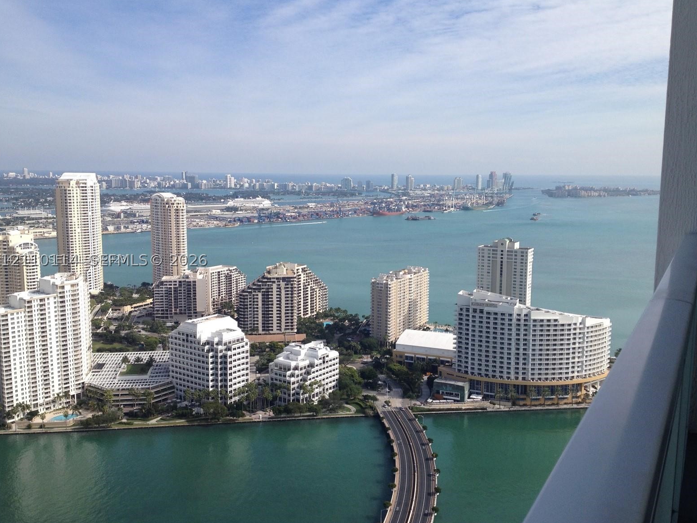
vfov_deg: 39.7
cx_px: 344
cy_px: 260
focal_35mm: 36
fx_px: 725
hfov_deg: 51.4
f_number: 2.4
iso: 50
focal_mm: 4.28
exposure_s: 1/2208
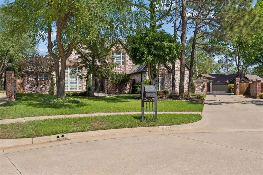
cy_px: 88
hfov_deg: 67.4
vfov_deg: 47.9
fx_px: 197
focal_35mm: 27
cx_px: 132
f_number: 5.6
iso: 250
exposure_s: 1/2000
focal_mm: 18
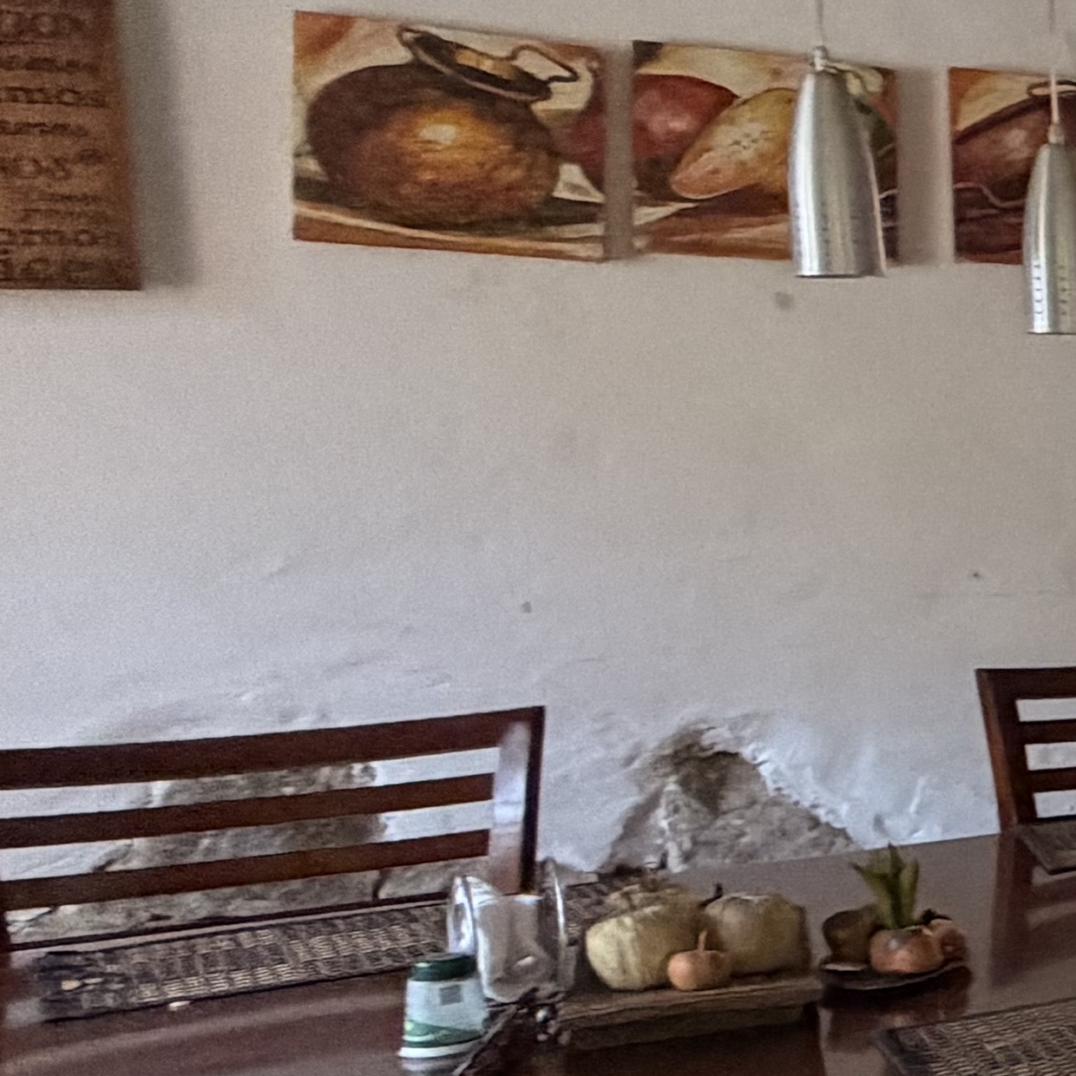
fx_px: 2005
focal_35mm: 57
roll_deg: -0.2
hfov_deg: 16.3
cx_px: 2445
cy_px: 517
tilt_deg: -3.2
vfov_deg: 30.0
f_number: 2.2
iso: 320
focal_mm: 2.22
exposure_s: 1/121
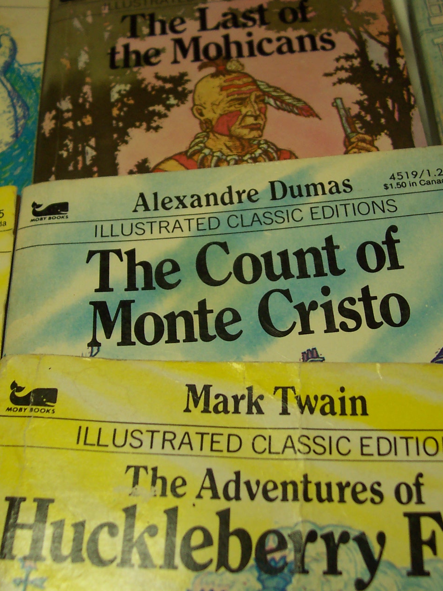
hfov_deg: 30.2
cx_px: 252
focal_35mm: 48
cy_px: 287
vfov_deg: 39.7
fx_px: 819
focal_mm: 5.6
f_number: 2.8
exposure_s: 1/125
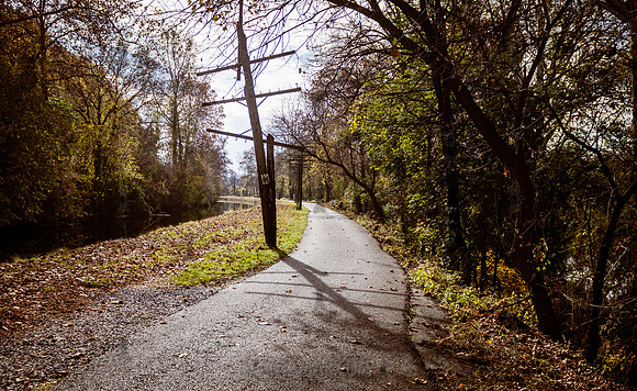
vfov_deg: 33.9
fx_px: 641
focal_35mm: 37
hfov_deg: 52.8
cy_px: 212
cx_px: 319
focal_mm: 24
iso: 200
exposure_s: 1/4000
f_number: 2.8
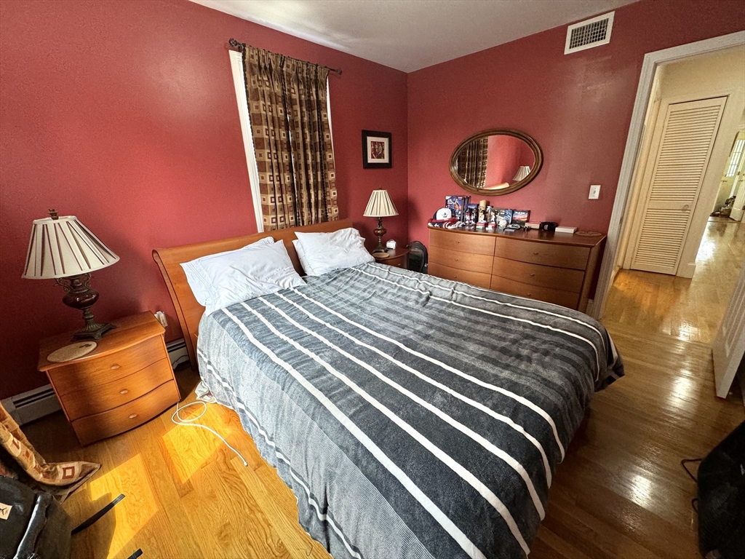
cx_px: 372
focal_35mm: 14
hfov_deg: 102.1
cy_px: 280
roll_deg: +2.9
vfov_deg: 85.7
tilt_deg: -18.5
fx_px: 301
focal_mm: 2.22
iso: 200
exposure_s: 1/120
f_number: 2.2
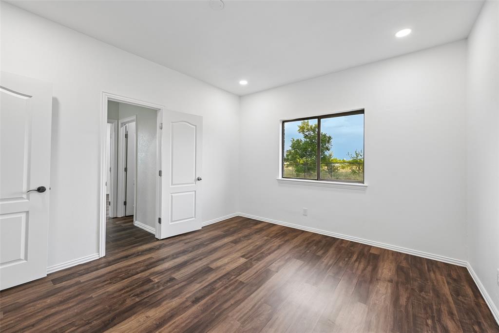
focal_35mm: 14
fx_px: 194
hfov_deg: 104.3
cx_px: 250
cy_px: 166
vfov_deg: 81.2
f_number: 8
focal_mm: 14
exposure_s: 1/30
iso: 400
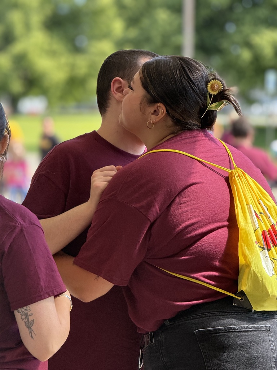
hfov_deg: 12.3
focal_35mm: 120
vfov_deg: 16.4
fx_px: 1280
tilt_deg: -3.3
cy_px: 185
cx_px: 138
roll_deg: +0.4
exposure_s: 1/176
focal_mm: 15.66
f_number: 2.8
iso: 64
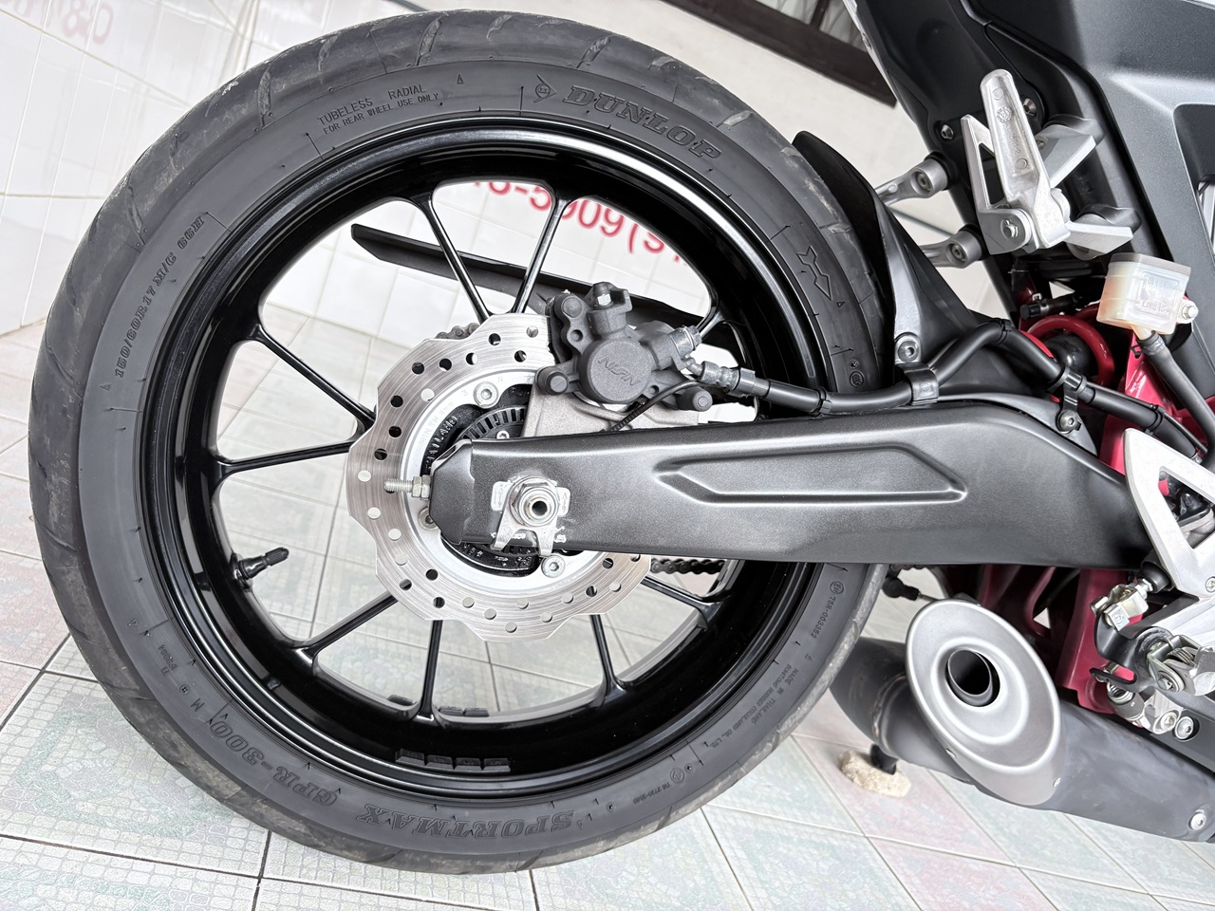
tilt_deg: -9.4
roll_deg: -19.8
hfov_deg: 67.3
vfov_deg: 53.1
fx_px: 913
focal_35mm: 26
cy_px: 456
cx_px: 608
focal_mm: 5.96
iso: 125
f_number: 1.6
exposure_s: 1/66
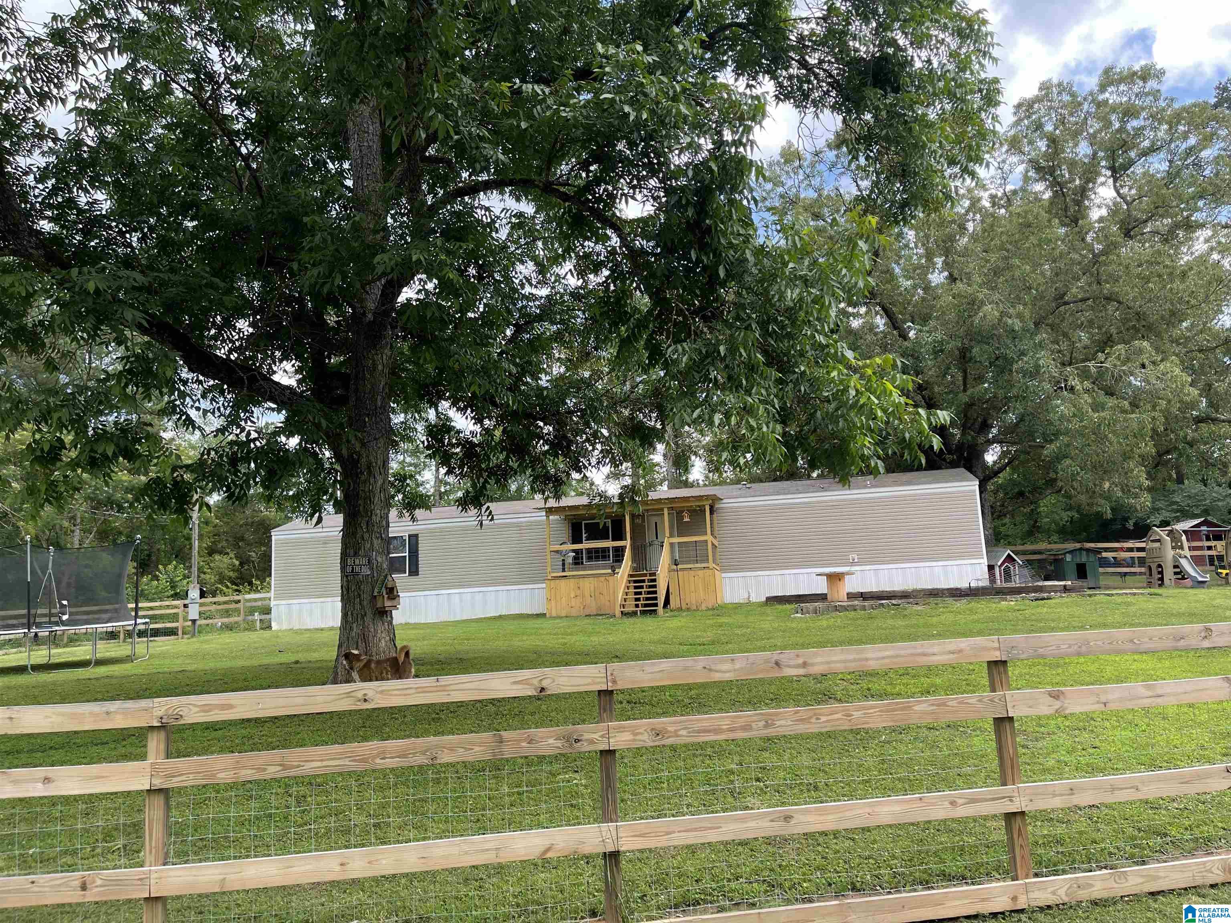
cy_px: 462
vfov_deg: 54.9
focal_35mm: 25
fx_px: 889
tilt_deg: +8.4
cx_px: 616
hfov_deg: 69.4
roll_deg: +2.6
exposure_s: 1/735
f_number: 1.6
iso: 32
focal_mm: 5.1
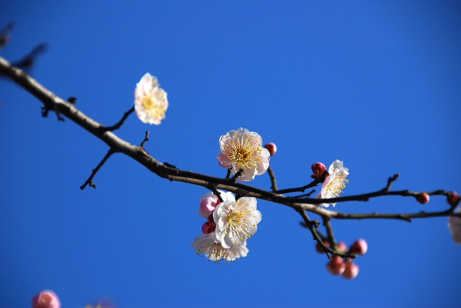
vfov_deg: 4.6
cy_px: 154
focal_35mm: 300
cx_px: 230
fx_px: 3845
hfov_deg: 6.9
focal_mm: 200
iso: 100
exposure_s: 1/400
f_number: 5.6
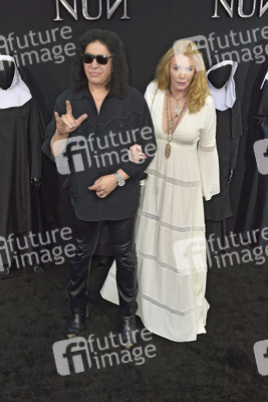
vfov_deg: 58.7
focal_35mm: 32
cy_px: 201
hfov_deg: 41.1
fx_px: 357
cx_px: 134
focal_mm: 32
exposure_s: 1/250
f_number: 6.3
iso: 200
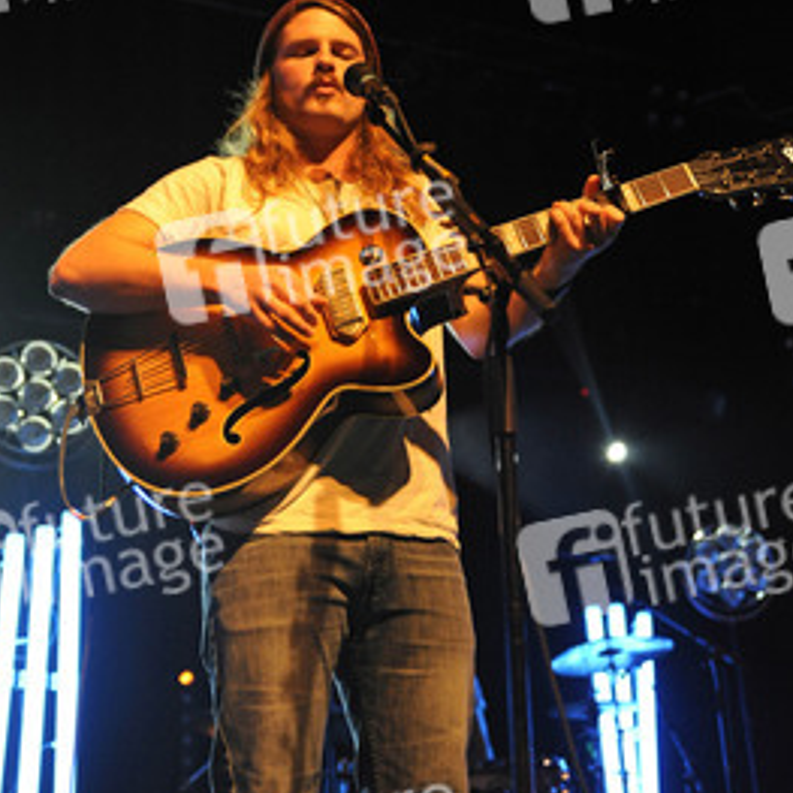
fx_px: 1477
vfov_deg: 30.0
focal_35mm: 57
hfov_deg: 30.0
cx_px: 400
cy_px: 404
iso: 3200
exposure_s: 1/80
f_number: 2.8
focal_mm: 44
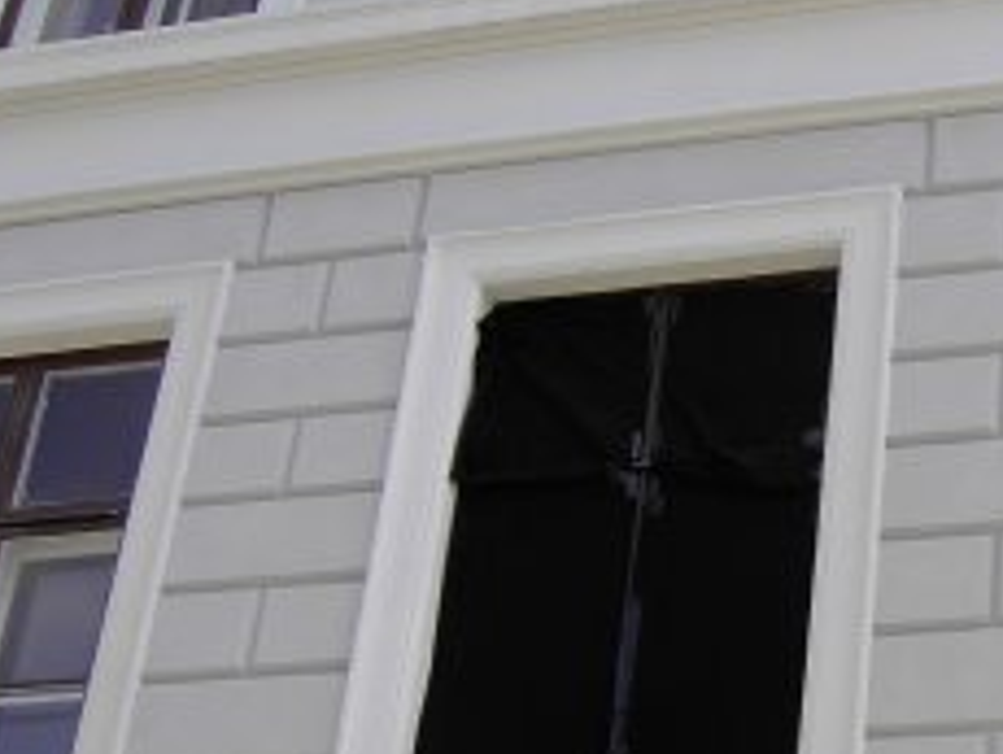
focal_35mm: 76
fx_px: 2204
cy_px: 625
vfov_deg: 19.2
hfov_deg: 24.3
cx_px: 1034
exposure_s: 1/200
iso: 100
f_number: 5.6
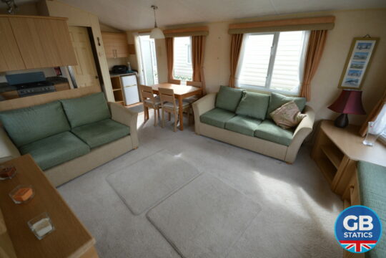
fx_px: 161
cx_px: 193
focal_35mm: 15
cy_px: 129
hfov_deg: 100.4
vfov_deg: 77.3
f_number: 5.6
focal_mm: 10
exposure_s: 1/125
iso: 250
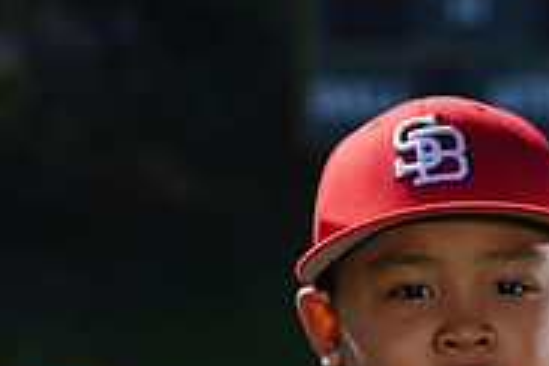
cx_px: 336
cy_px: 554
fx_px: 8158
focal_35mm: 535
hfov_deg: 3.9
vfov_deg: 2.6
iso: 100
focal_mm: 169
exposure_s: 1/250
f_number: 9
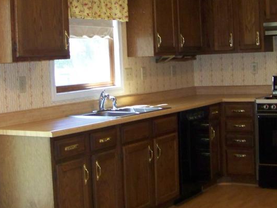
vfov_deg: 21.3
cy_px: 80
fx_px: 552
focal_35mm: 69
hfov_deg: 28.1
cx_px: 150
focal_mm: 5.85
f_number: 2.8
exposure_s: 1/30
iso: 200
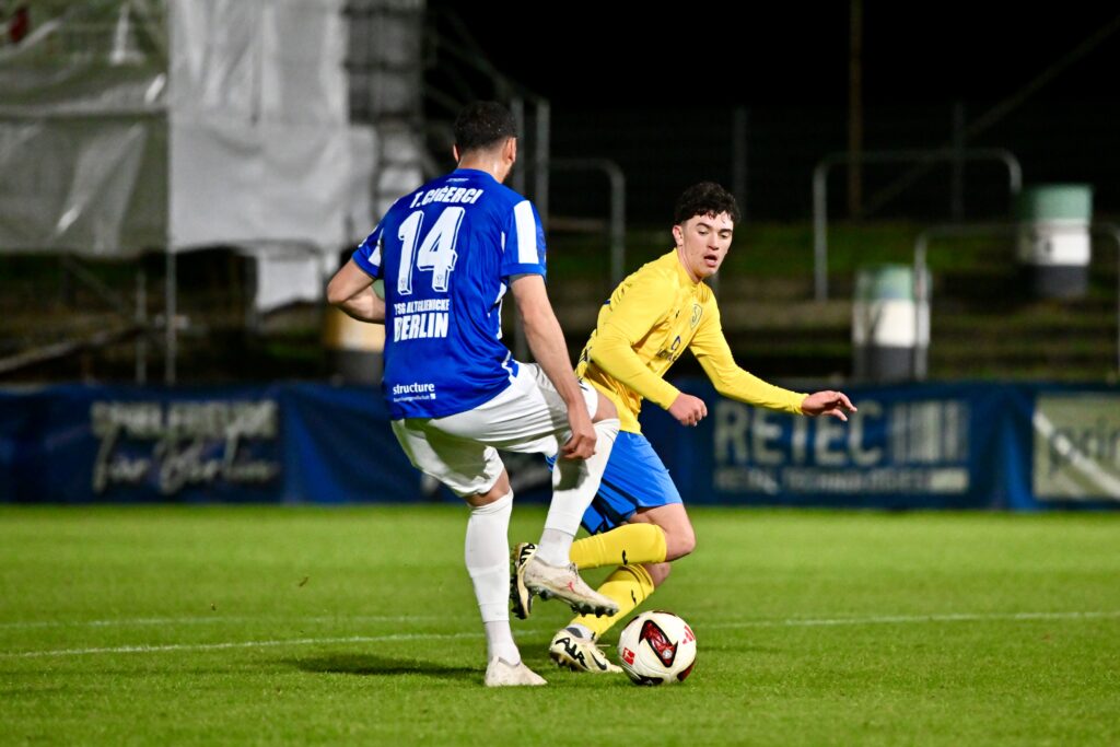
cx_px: 560
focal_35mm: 200
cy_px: 374
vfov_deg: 6.9
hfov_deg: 10.3
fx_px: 6223
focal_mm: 200
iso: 3200
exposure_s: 1/1600
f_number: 2.8
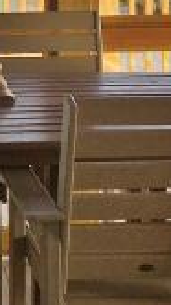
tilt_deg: -4.6
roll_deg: +1.6
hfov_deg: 9.4
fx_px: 986
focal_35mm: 122
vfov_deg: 17.0
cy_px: -29
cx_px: -136
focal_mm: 4.15
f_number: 2.2
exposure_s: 1/329
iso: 25
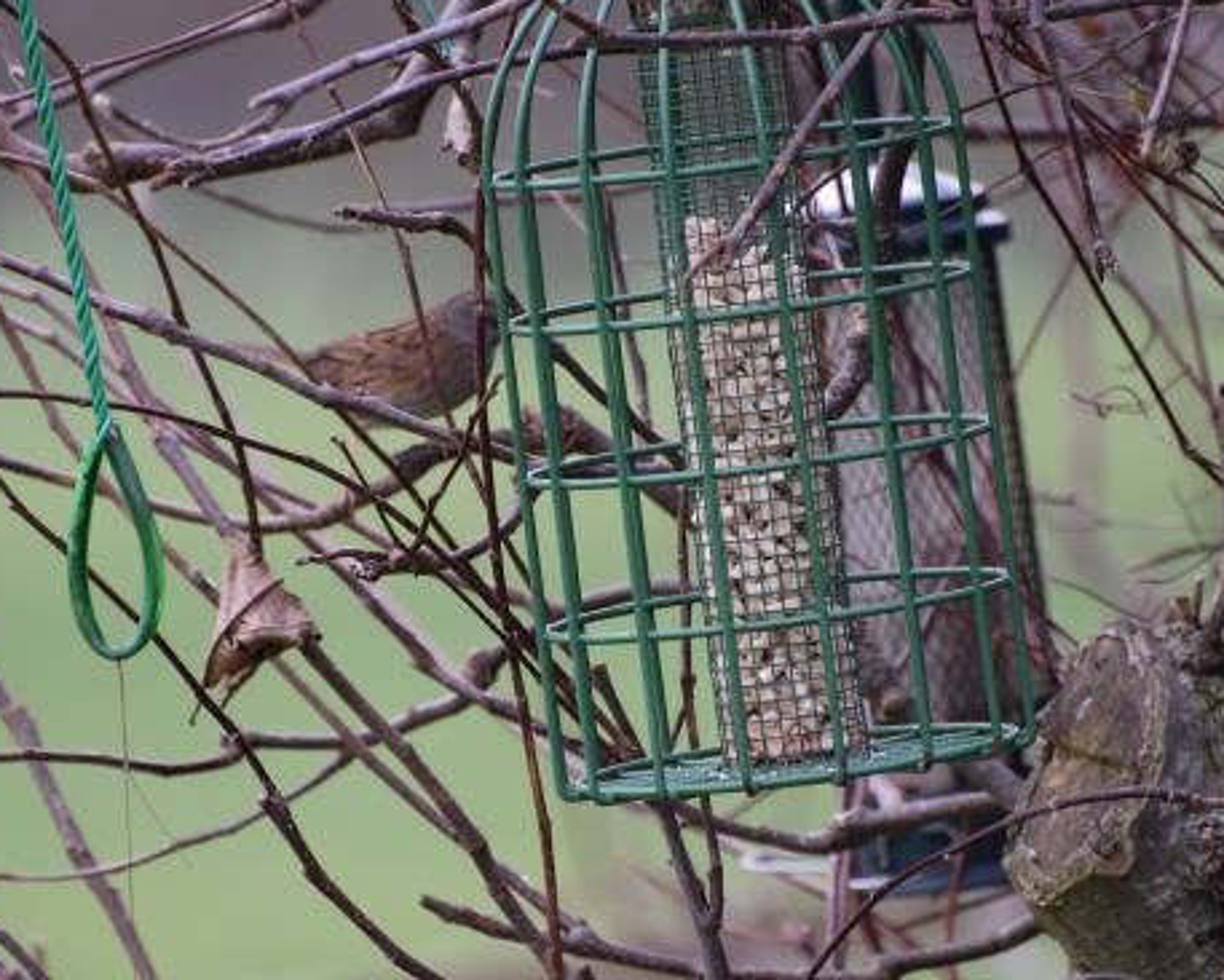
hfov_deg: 3.5
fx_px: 20078
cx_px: 509
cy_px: 487
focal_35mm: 554
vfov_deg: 2.8
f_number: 5.6
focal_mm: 300
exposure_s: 1/200
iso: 800
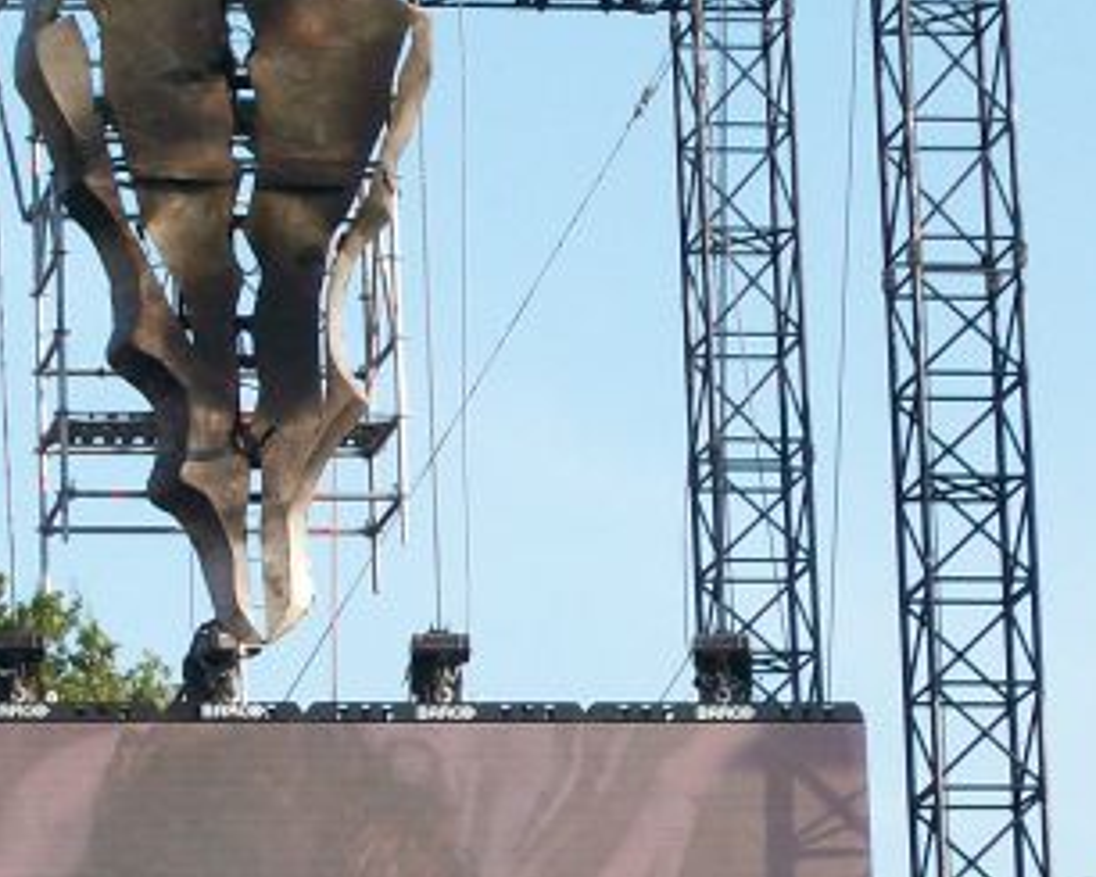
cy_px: 601
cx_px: 283
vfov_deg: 7.0
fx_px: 7203
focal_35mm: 222
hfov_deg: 8.7
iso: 80
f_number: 4.3
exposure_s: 1/377
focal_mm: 14.3
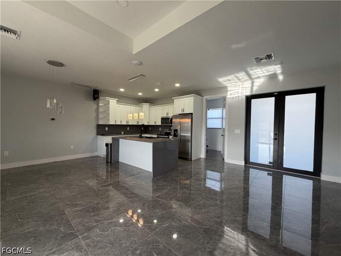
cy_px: 128
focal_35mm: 14
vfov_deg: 85.7
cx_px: 170
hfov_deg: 102.1
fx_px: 138
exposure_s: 1/120
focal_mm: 2.22
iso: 200
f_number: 2.2
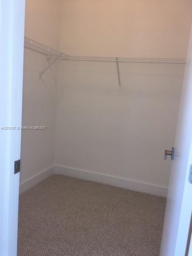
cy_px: 128
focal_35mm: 29
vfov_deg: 61.7
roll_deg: -3.5
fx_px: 214
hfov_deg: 48.2
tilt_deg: -7.5
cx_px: 96
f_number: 2.2
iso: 25
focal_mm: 4.15
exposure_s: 1/30
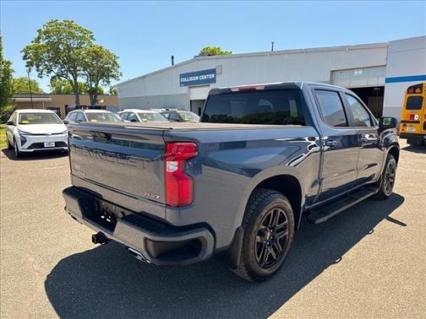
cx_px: 213
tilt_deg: -6.8
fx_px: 295
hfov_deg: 71.6
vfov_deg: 56.8
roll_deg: +1.1
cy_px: 160
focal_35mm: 24
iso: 100
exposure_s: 1/649
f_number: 1.78
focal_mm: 6.76
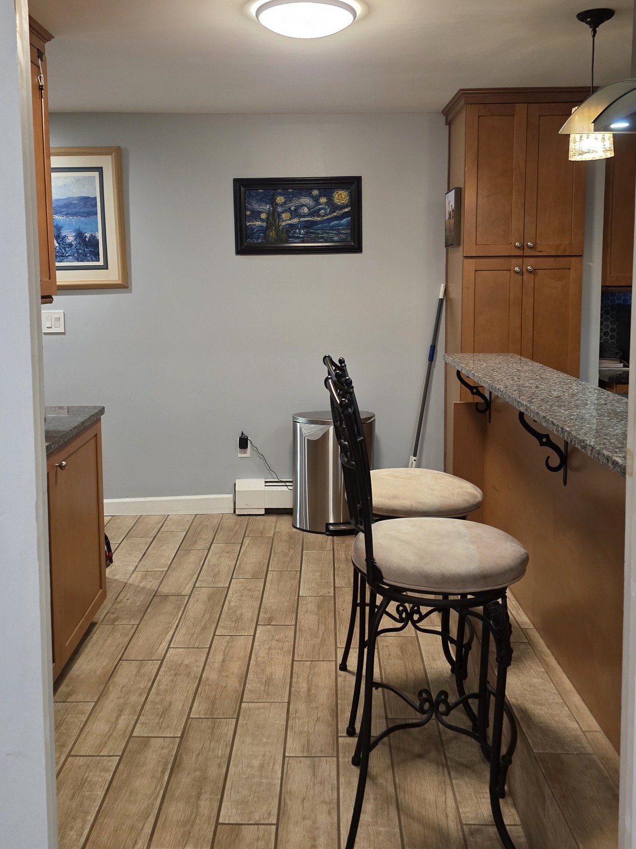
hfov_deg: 42.9
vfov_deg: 55.1
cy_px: 358
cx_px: 322
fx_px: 809
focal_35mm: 33
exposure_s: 1/120
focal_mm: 6.3
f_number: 1.7
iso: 500
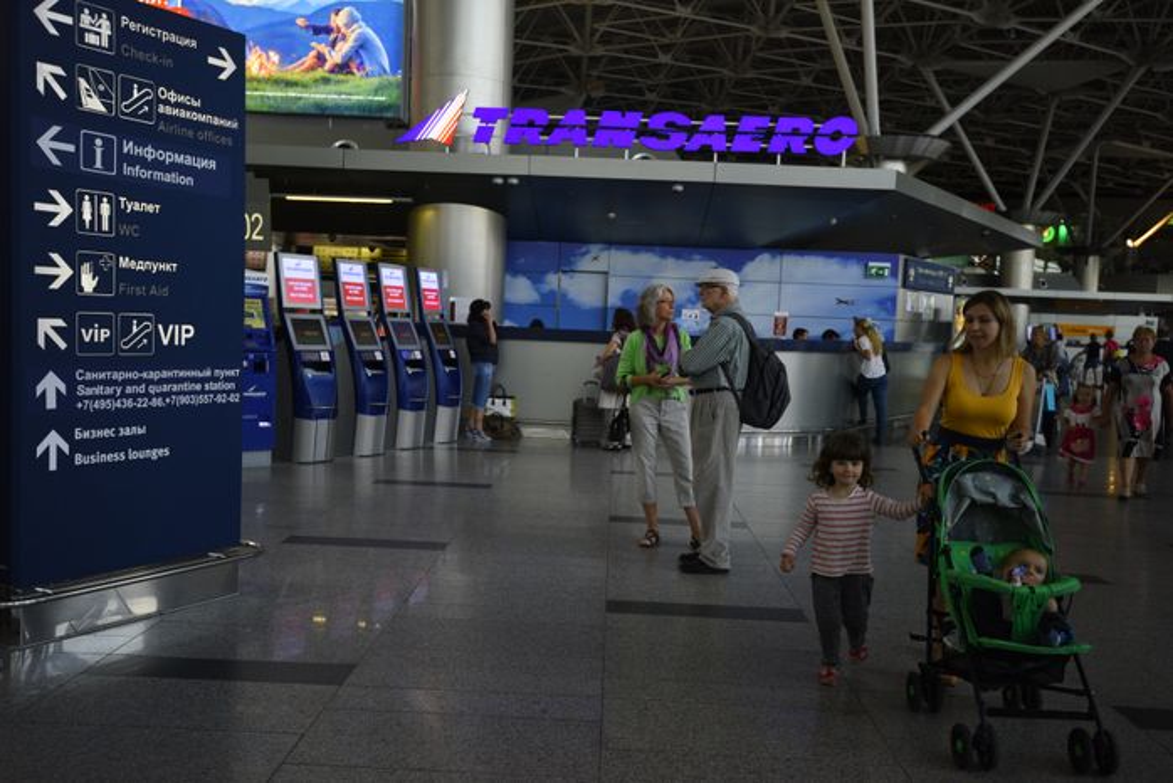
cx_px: 586
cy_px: 392
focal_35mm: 35
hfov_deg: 54.4
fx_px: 1141
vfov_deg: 37.9
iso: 2000
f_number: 4
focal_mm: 35
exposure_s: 1/640
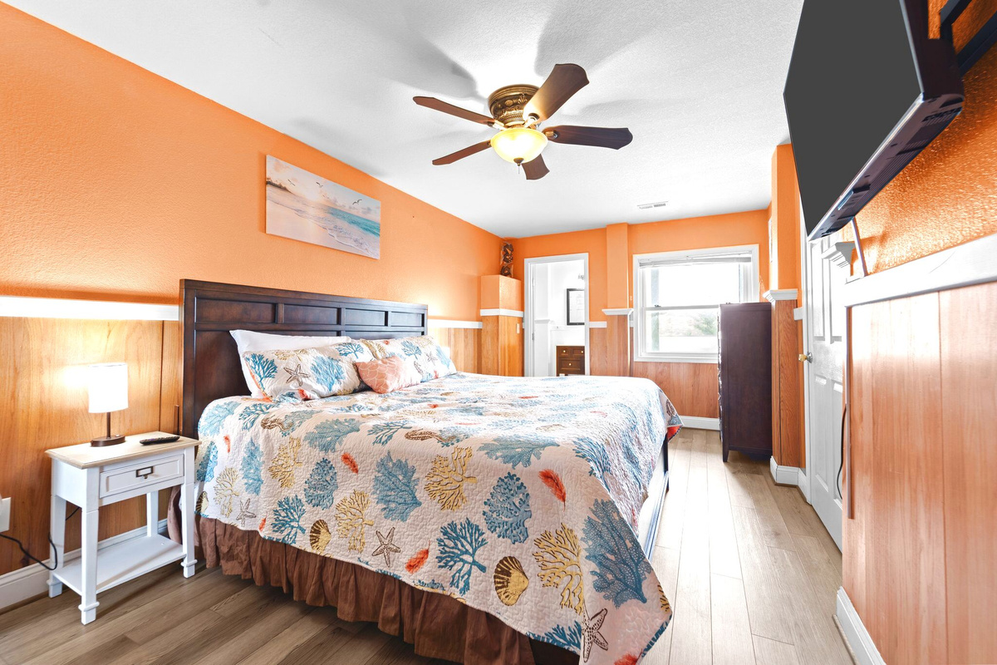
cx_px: 498
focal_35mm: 14
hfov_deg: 104.3
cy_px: 332
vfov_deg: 81.2
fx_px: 388
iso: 100
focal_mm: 14
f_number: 8
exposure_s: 1.3
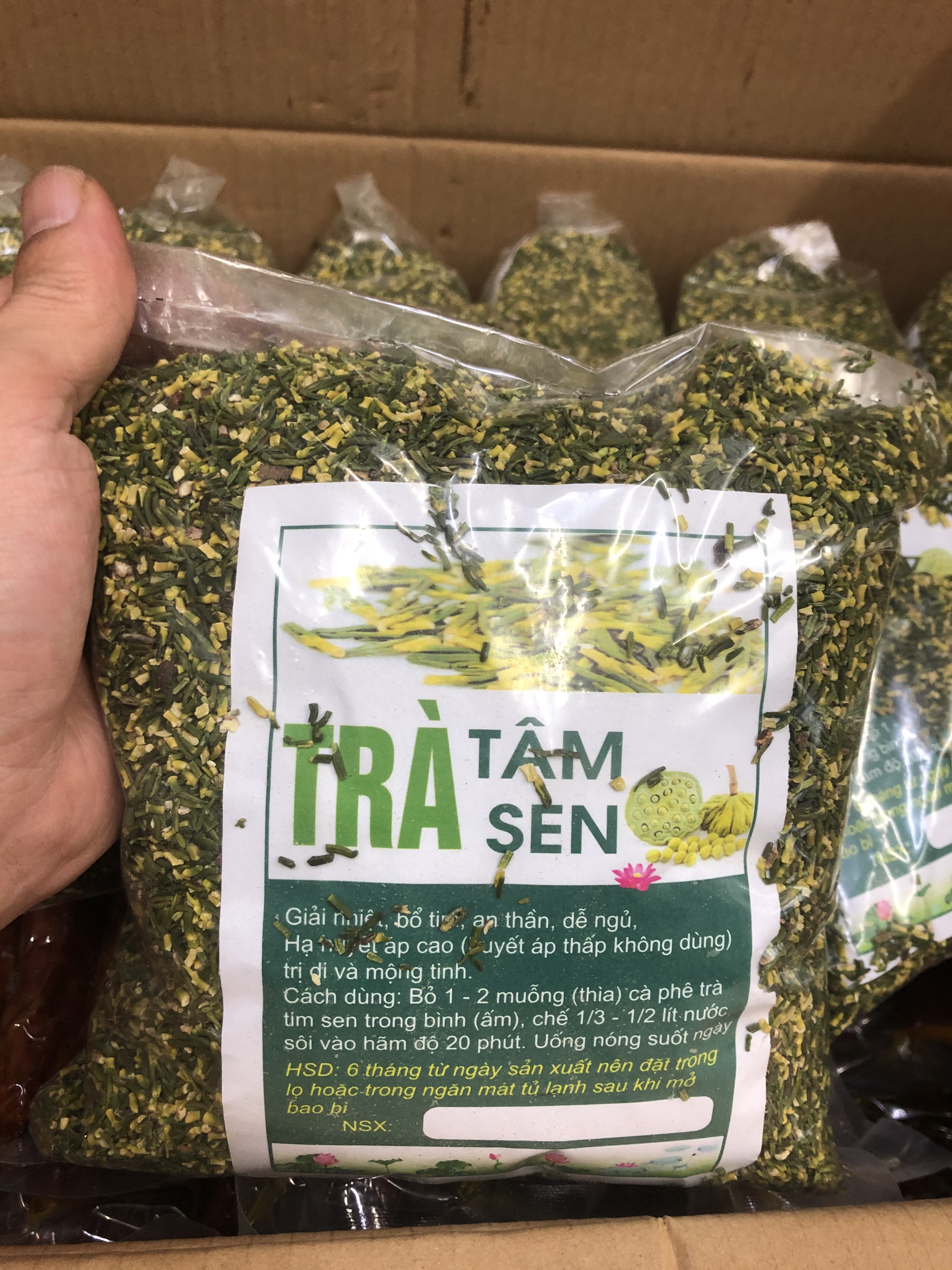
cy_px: 635
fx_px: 1027
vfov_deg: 63.4
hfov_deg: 49.7
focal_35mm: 28
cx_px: 476
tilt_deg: -53.7
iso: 40
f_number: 1.8
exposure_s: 1/17
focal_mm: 3.99
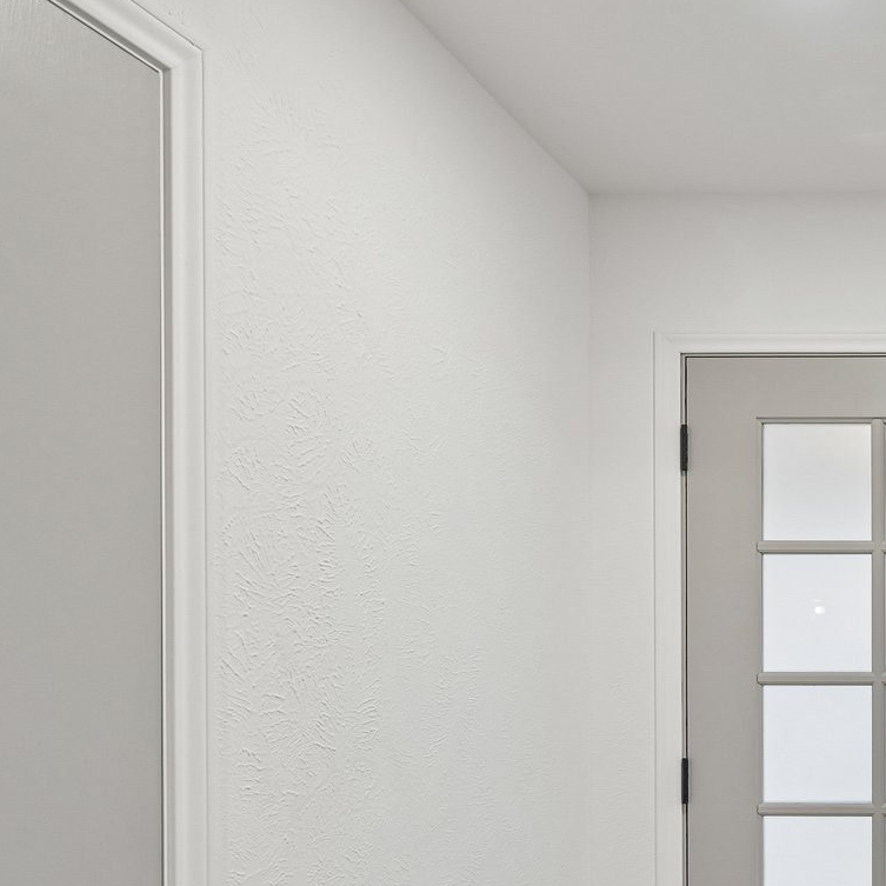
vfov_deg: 42.4
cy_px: 657
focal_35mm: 38
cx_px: 1051
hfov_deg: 35.1
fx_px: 1105
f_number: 8
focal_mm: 16.5
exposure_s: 1/25
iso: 400
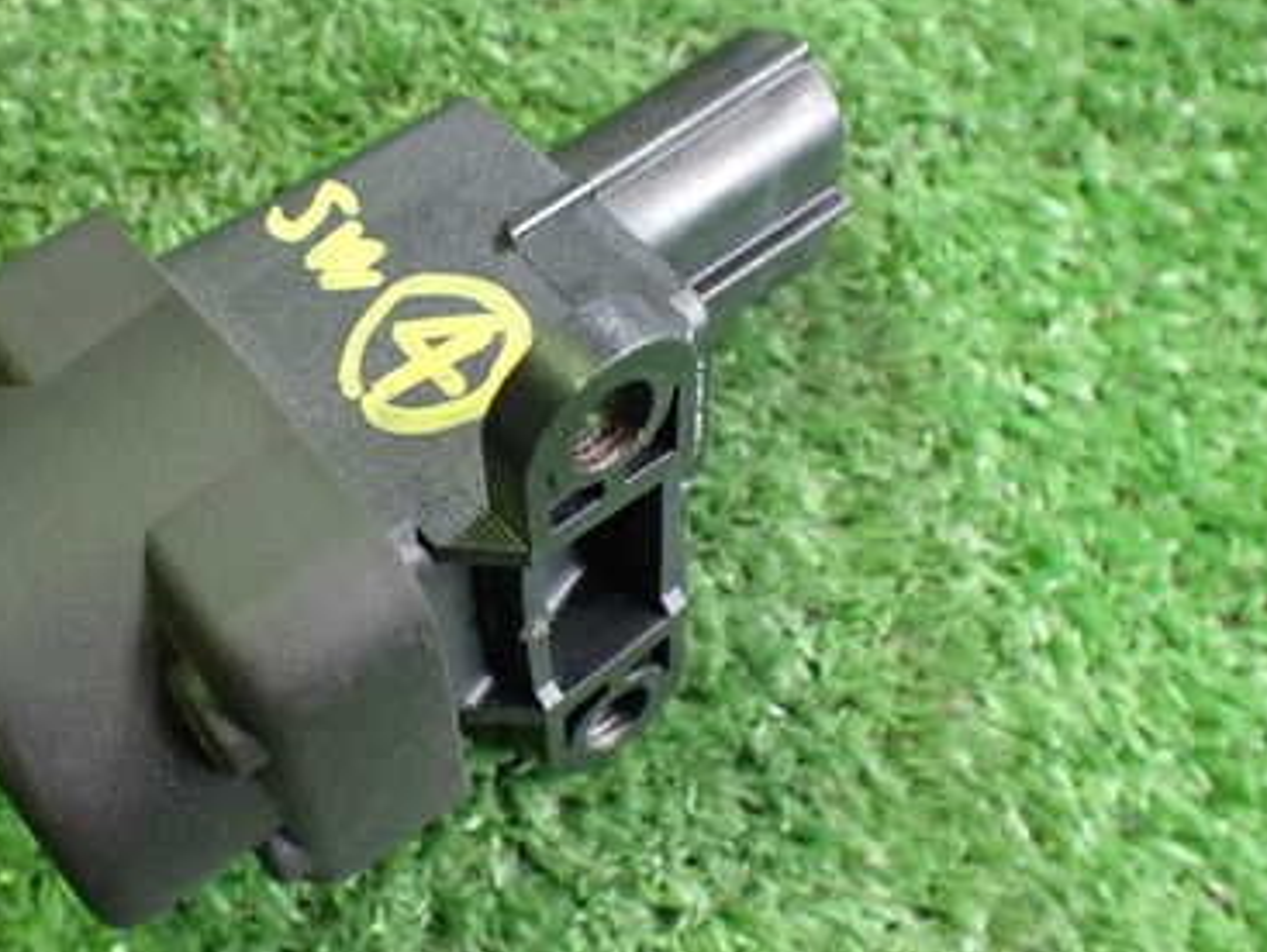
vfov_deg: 29.6
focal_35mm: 49
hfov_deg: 38.4
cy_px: 376
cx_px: 407
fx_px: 1795
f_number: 2.3
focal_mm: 5.4
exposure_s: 1/60
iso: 800
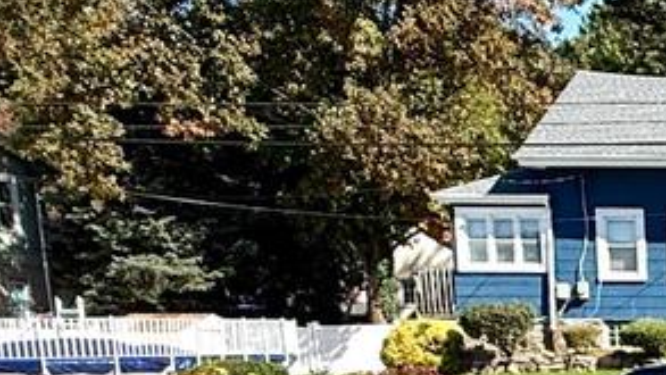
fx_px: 1325
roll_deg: +1.2
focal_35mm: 75
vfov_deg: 15.0
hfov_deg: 21.7
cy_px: 559
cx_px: 1091
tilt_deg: -9.1
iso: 50
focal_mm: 2.22
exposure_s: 1/2092
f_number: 2.2
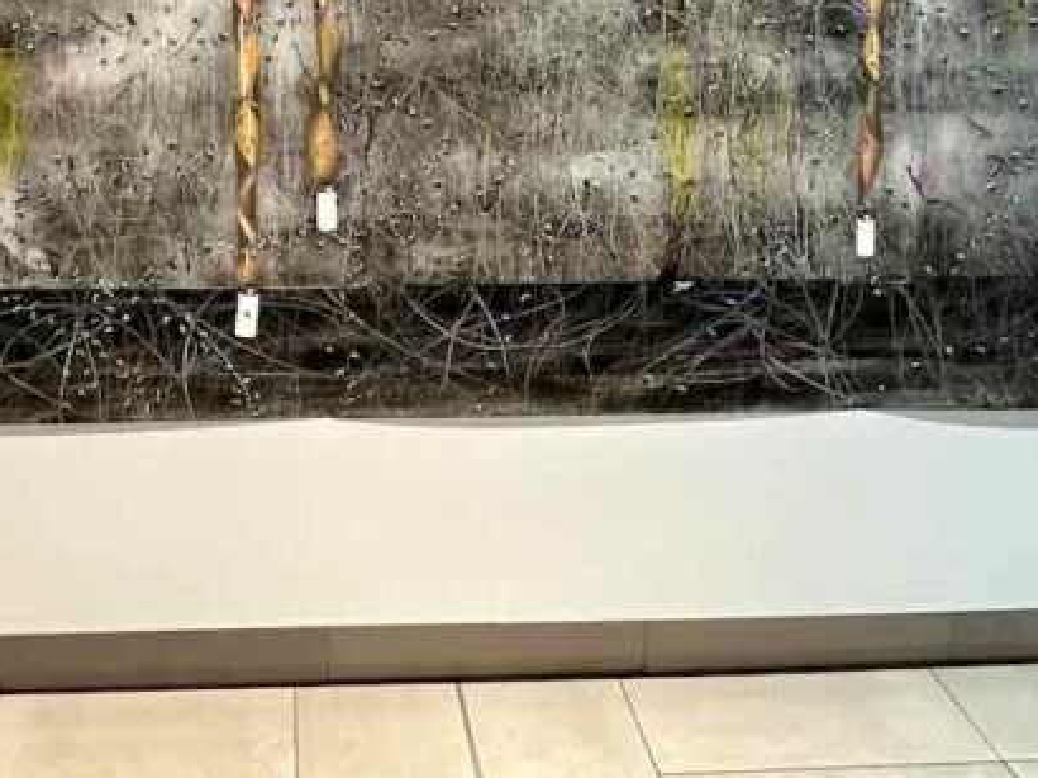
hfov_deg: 51.3
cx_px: 319
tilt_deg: -4.3
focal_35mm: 35
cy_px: -89
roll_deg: -0.6
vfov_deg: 34.7
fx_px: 1049
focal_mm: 2.22
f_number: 2.2
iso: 250
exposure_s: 1/50
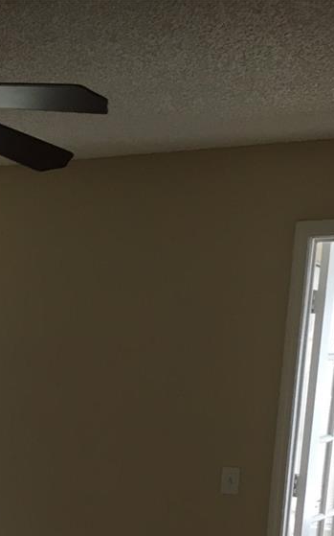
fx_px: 962
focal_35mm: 66
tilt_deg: -12.4
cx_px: -58
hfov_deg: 18.7
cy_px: 574
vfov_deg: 28.5
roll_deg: -0.8
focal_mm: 4.15
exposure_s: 1/30
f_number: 2.2
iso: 40
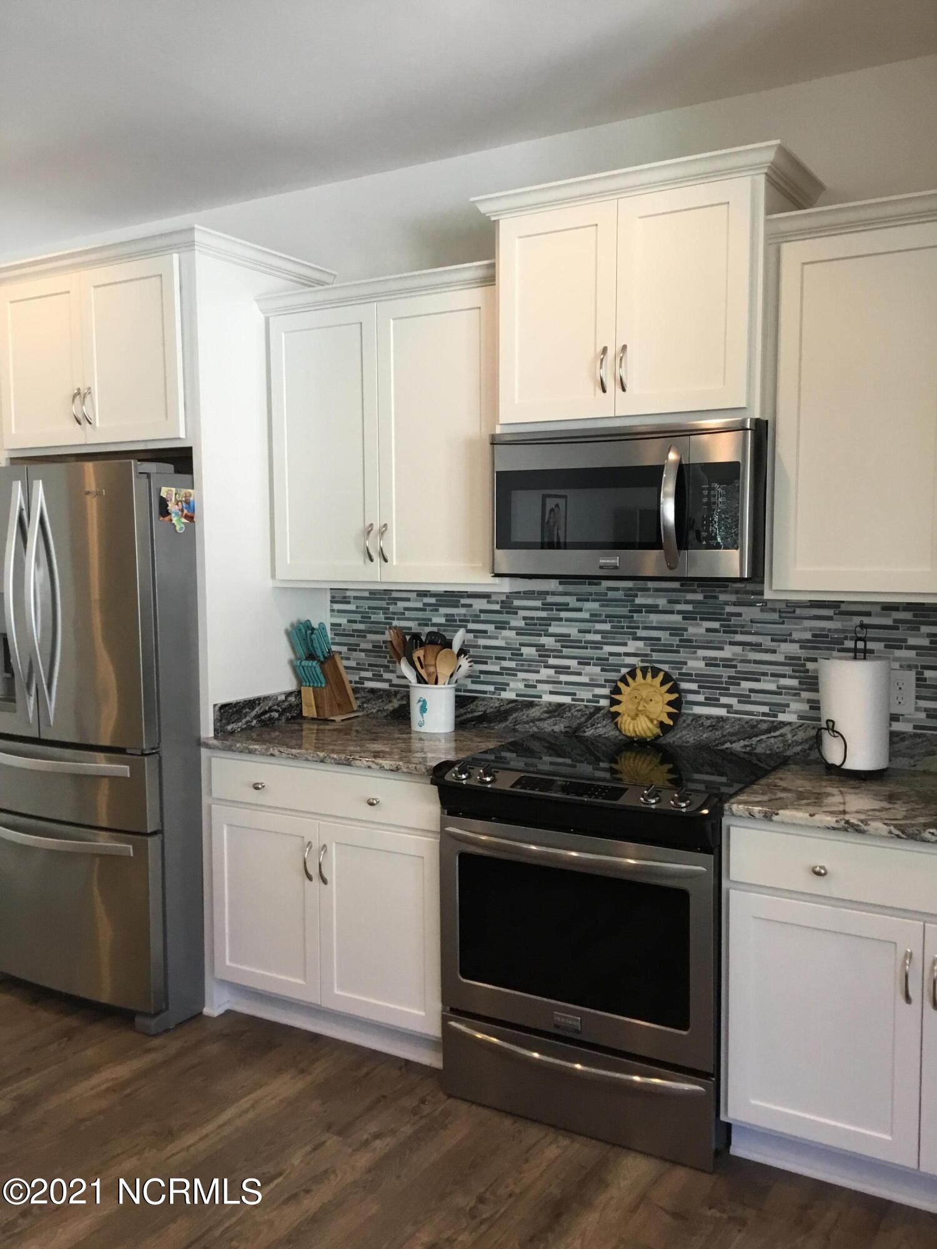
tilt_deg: -4.4
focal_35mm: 31
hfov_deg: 45.4
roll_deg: +0.2
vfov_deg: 58.4
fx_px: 1119
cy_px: 624
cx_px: 468
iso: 80
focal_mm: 3.3
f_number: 2.4
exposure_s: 1/30
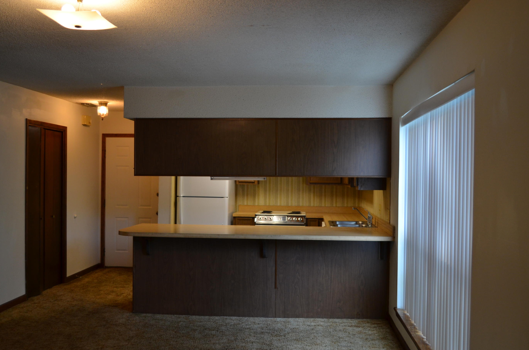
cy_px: 178
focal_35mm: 36
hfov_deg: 53.2
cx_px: 280
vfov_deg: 36.7
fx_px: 528
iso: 400
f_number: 4
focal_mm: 22
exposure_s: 1/60
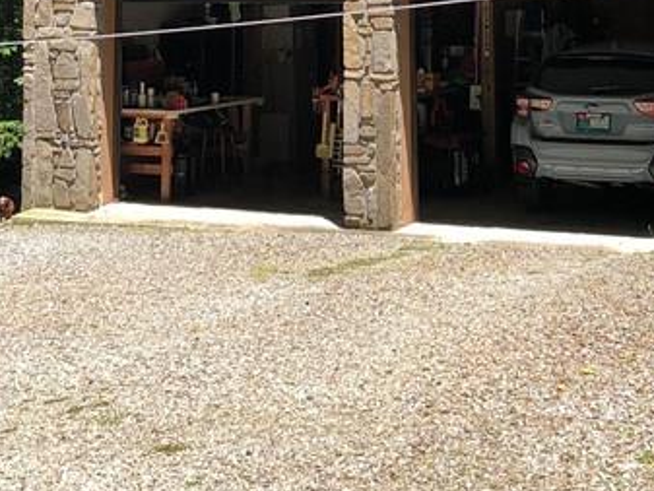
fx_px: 1606
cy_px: -153
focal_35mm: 85
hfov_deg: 23.0
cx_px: 340
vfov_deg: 16.4
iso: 20
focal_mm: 4
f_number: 1.8
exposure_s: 1/657
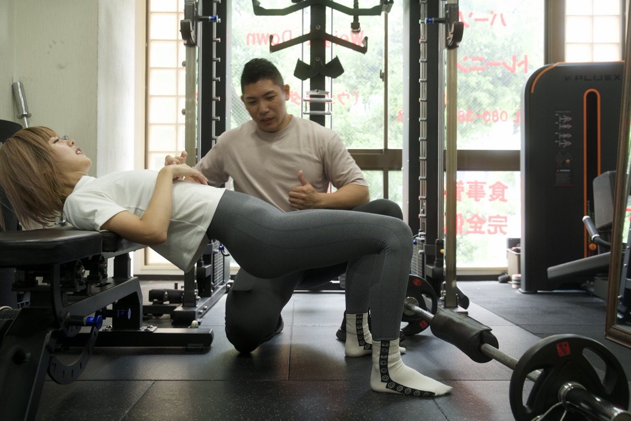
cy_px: 210
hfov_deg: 49.6
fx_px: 684
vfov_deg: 34.2
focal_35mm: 39
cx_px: 316
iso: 1000
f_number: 4.5
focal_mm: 39
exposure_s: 1/100
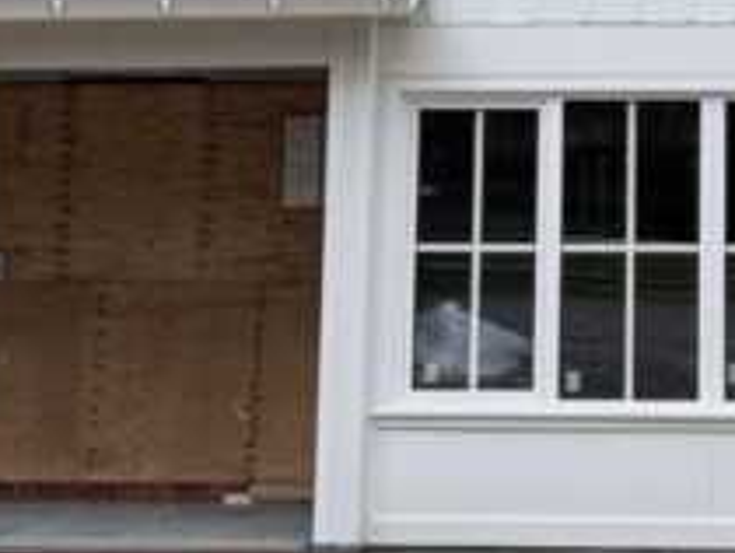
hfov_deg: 16.5
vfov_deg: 12.3
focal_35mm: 117
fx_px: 2487
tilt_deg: +8.5
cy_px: -196
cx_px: 742
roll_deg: -0.4
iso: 100
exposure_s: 1/1410
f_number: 1.78
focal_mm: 6.76
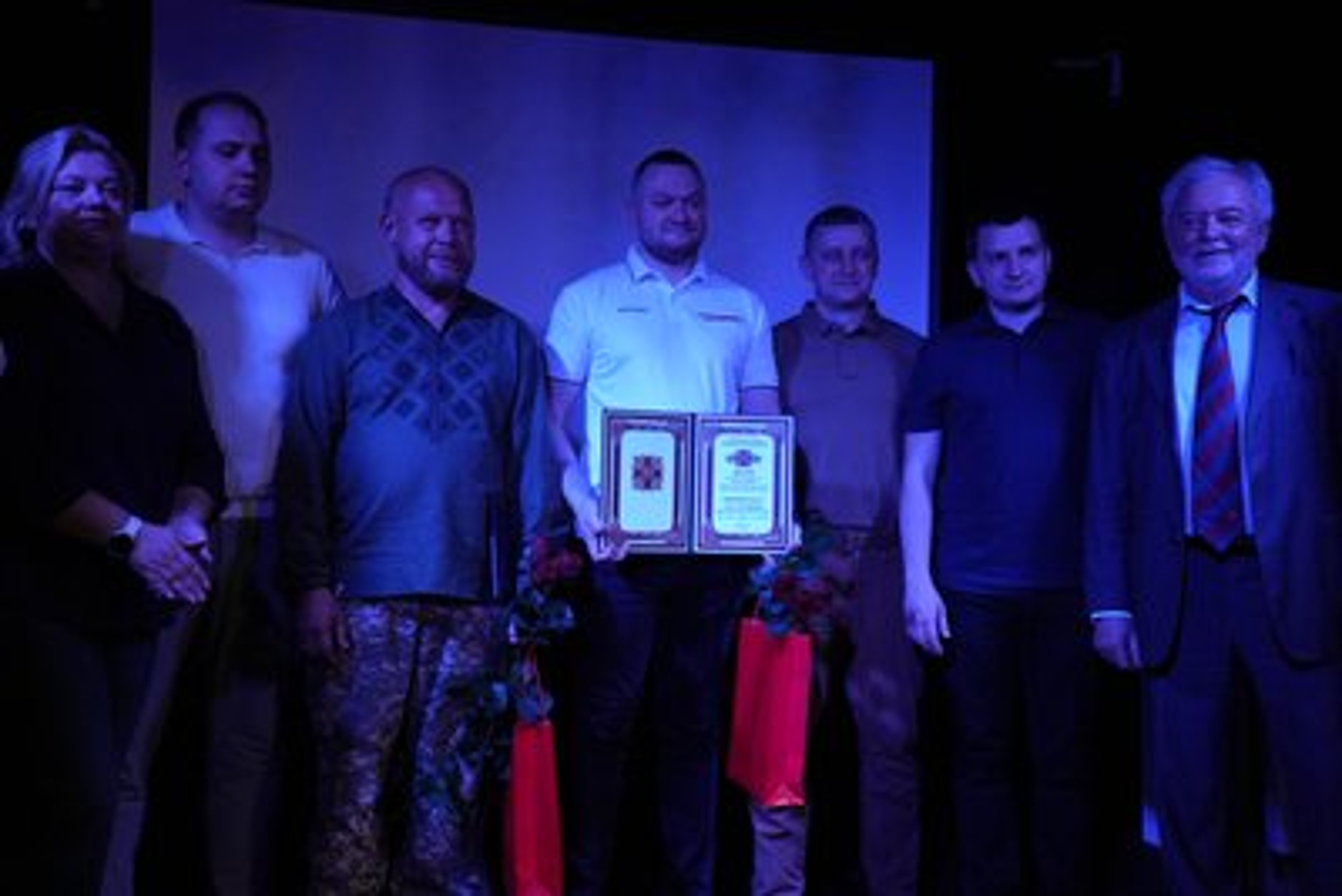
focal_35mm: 40
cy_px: 448
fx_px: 1492
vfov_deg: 33.4
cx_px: 671
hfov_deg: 48.4
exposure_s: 1/640
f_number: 2.8
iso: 1000
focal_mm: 40
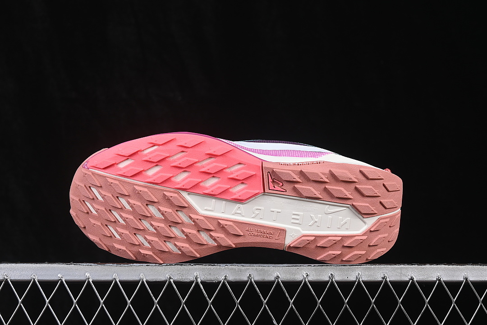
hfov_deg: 27.0
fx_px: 1015
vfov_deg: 18.2
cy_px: 162
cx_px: 244
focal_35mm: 75
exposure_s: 1/80
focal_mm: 50
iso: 160
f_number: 8
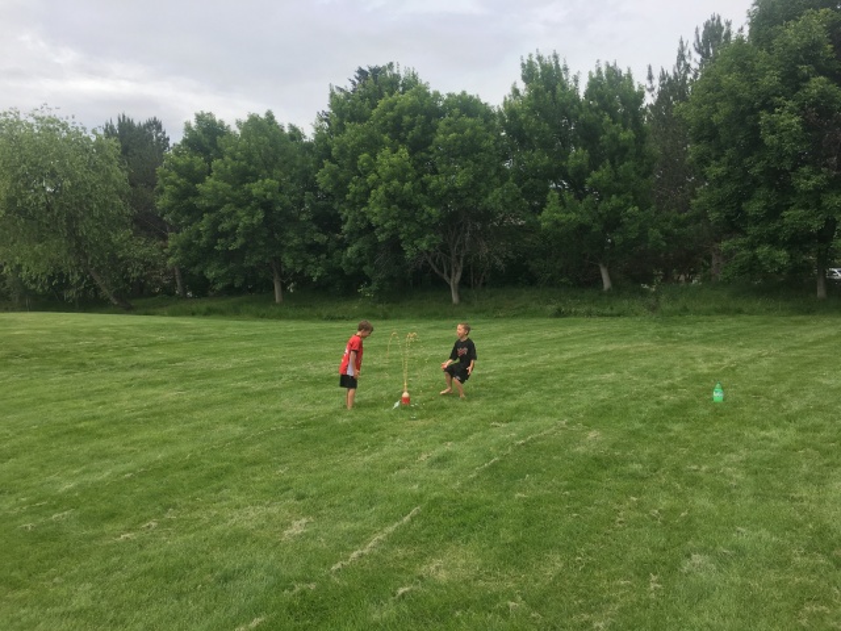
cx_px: 420
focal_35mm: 29
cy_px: 316
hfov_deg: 61.7
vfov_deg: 48.2
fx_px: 705
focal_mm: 4.15
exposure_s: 1/874
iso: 25
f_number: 2.2
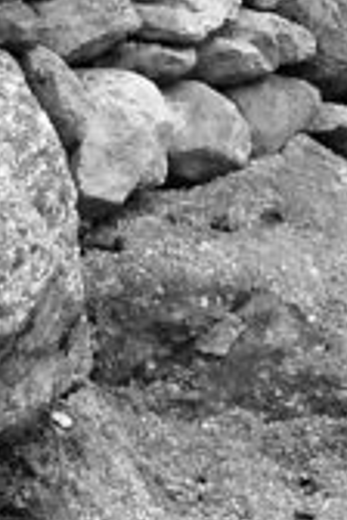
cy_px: -551
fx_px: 3296
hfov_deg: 6.0
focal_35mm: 228
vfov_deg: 8.5
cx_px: 211
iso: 100
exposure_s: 1/250
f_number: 2.8
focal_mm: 6
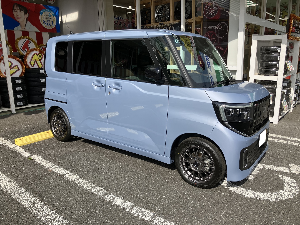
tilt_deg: -12.4
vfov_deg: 49.7
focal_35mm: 28
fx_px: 243
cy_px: 112
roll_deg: +0.8
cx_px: 150
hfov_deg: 63.4
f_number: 1.8
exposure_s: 1/1736
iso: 32
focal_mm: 3.99
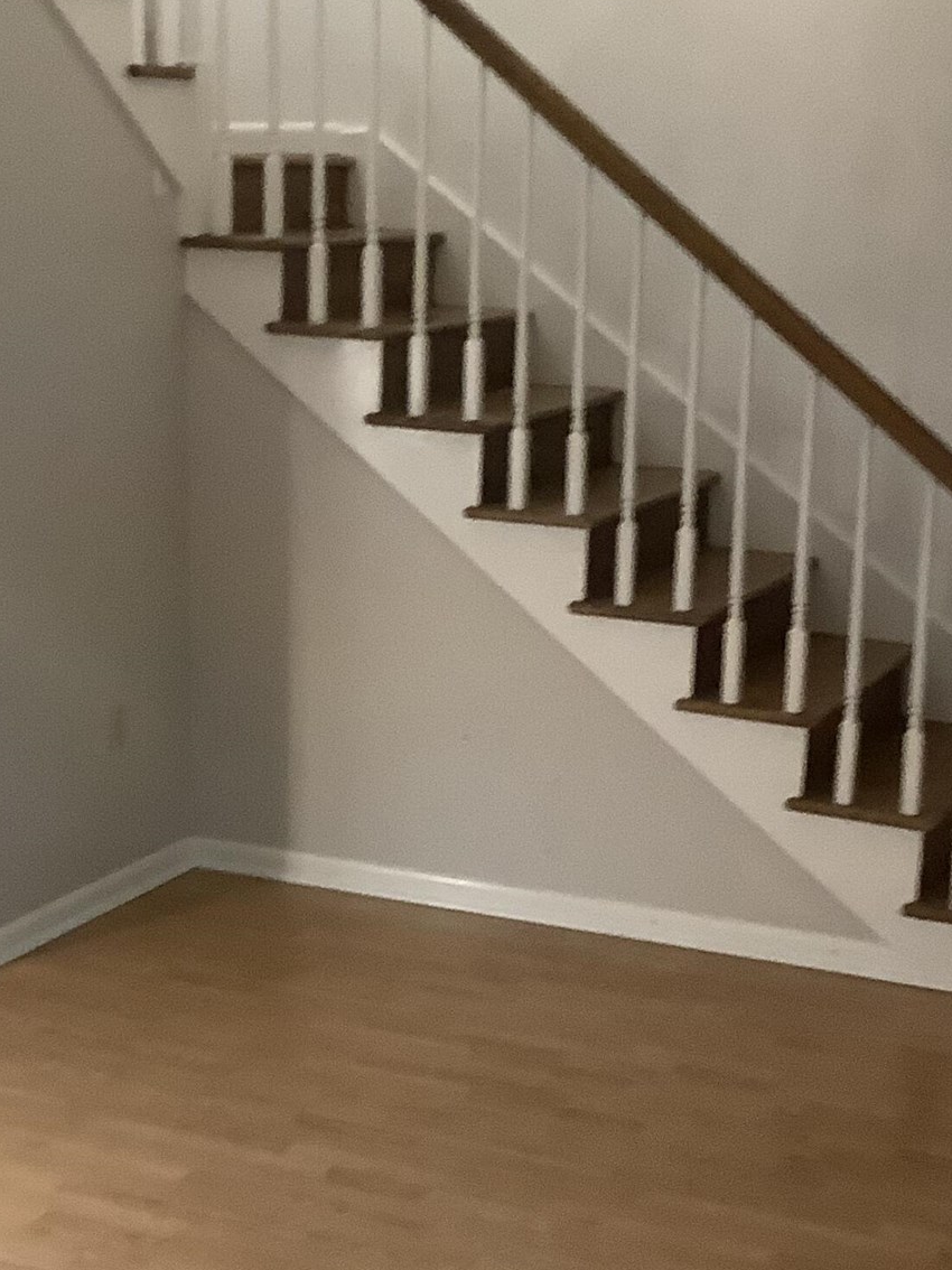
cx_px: 240
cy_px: 704
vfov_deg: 30.7
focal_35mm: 63
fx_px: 2311
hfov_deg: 23.1
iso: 250
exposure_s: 1/40
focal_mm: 3.3
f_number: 2.4
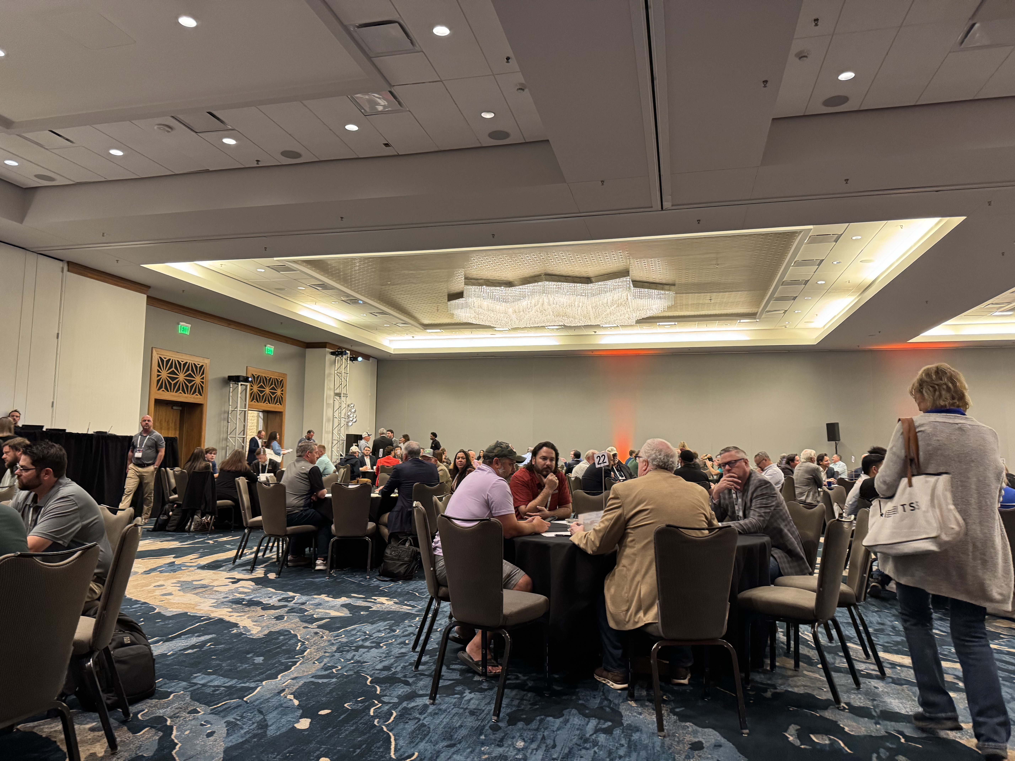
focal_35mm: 24
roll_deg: +0.0
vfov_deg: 56.8
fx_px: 704
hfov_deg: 71.6
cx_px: 508
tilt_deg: +4.5
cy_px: 380
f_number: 1.78
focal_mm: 6.76
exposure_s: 1/60
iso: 400
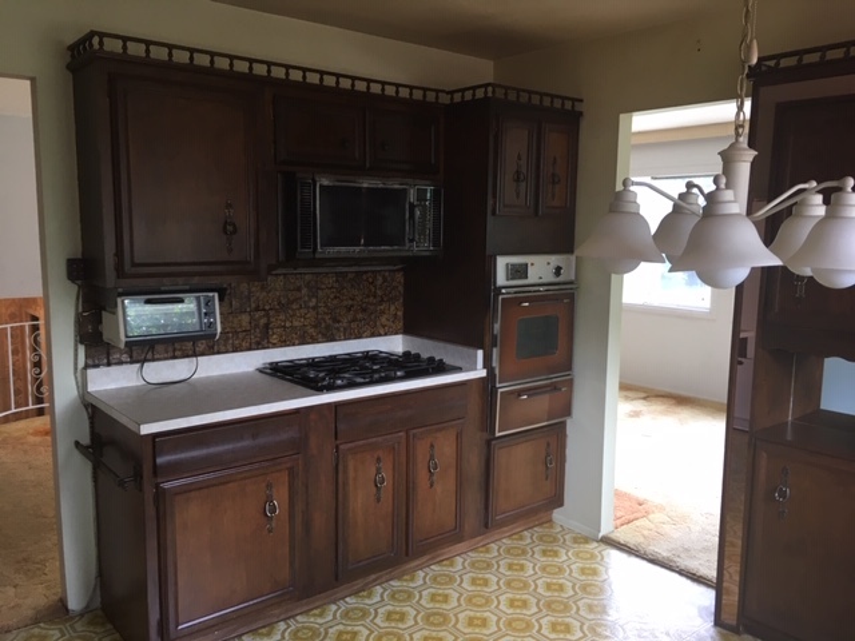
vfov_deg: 48.2
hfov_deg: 61.7
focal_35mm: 29
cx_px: 428
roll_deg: -1.7
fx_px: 716
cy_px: 320
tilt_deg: -7.4
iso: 64
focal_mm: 4.15
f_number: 2.2
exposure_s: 1/30
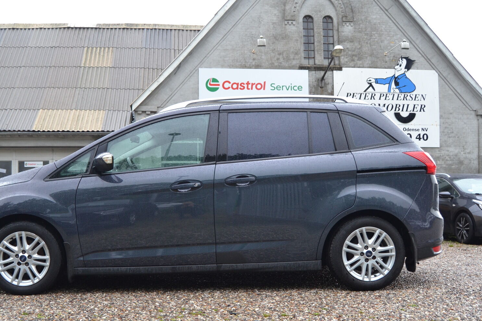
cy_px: 195
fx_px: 469
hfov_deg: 54.1
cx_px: 197
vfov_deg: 37.7
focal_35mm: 35
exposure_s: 1/100
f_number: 5
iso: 400
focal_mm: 18
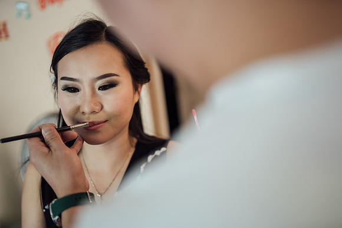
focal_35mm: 35
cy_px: 114
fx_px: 333
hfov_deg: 54.4
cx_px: 171
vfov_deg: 37.9
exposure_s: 1/160
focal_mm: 35
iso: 640
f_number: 1.4
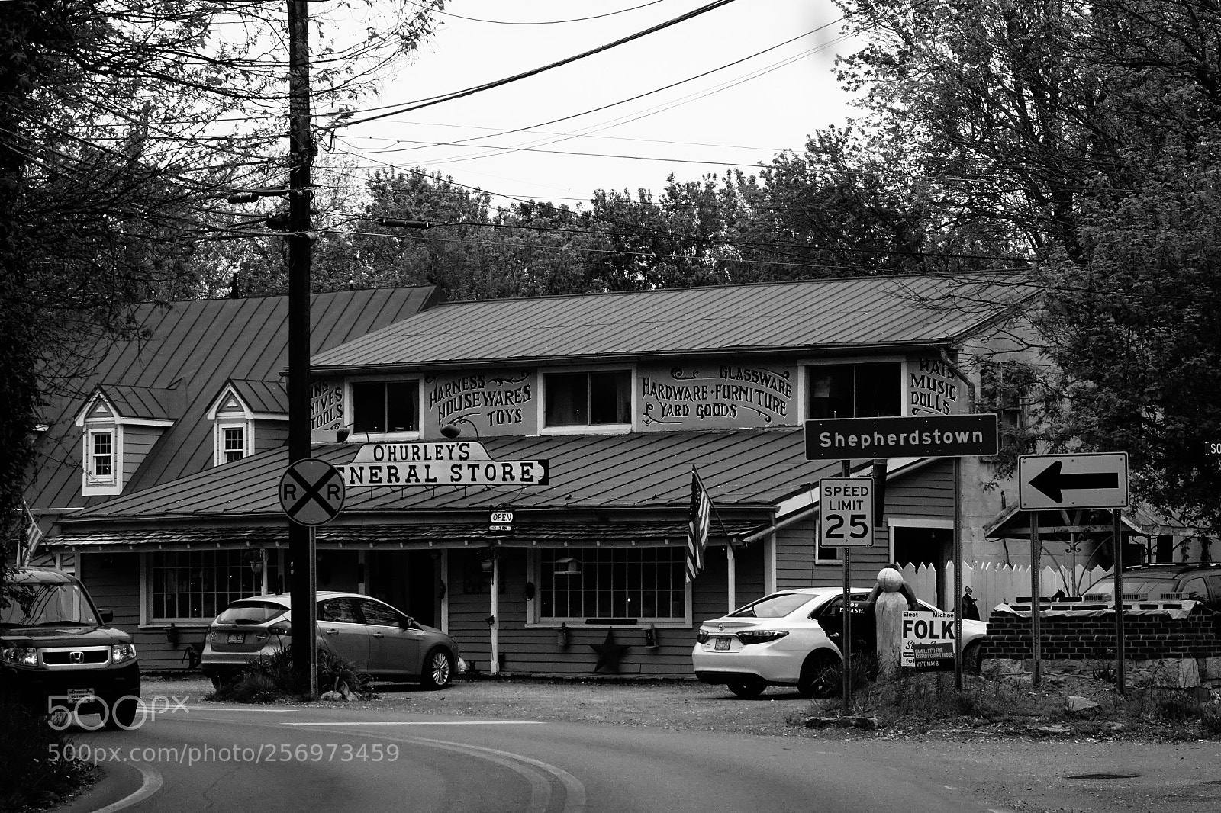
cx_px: 610
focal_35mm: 111
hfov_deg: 18.4
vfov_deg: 12.3
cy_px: 406
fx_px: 3764
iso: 1000
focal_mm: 40.73
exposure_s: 1/1000
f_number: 8
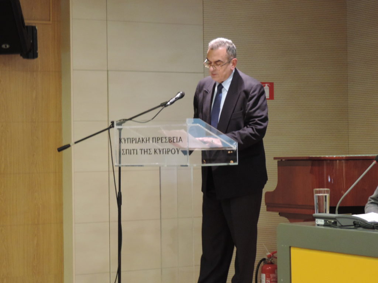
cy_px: 142
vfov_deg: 14.8
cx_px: 189
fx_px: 1092
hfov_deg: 19.6
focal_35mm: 100
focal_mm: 17.8
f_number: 4.1
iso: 800
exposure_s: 1/15
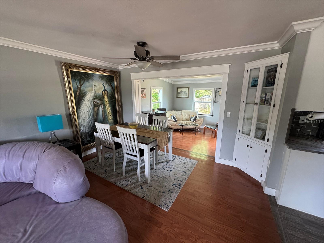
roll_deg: -0.1
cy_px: 122
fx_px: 131
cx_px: 162
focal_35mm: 14
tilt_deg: -12.3
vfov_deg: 85.7
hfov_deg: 102.1
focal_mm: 2.22
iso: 320
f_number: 2.2
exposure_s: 1/99
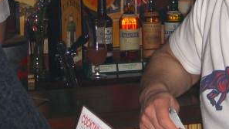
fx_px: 1014
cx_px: 126
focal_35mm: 167
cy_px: 16
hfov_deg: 12.9
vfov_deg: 7.3
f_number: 3.6
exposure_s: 1/60
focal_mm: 11.8
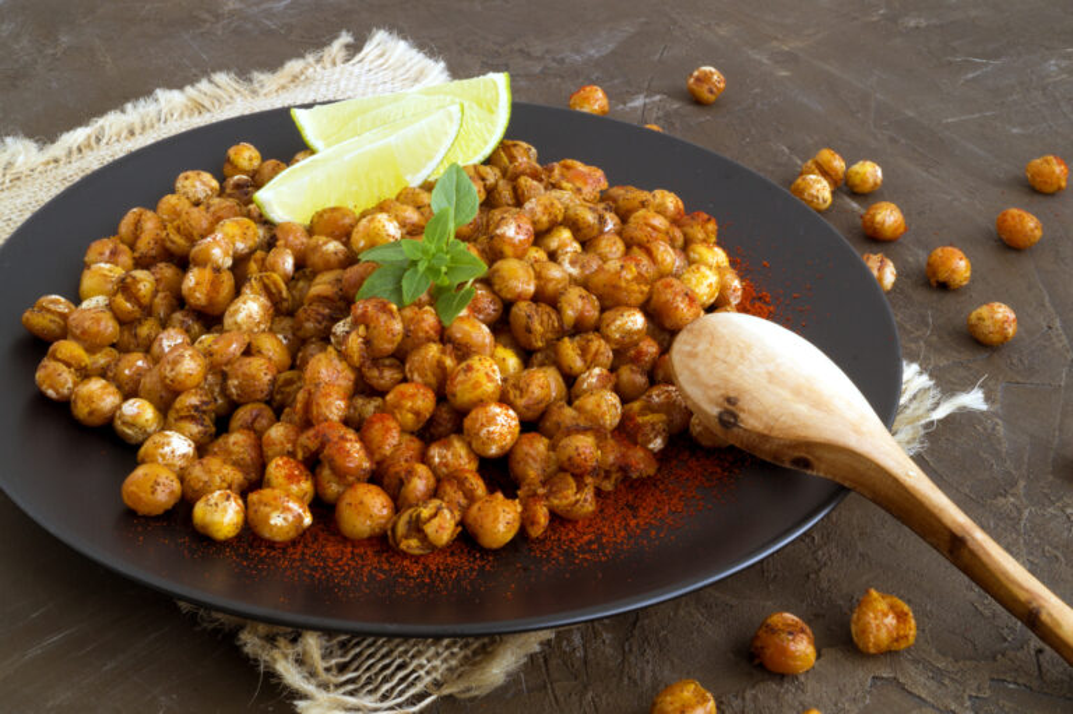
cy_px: 357
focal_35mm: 52
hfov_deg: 37.9
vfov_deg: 25.7
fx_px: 1564
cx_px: 536
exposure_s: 1/3
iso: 200
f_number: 32
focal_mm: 35
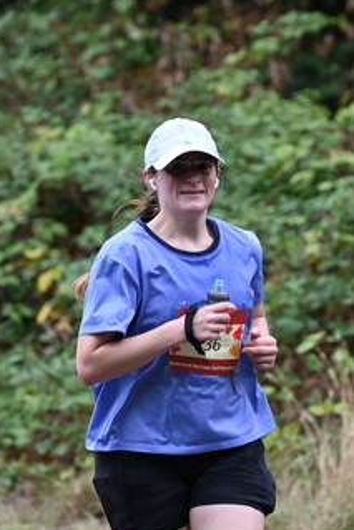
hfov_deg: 4.0
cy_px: 247
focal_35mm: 345
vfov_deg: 6.0
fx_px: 5083
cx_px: 183
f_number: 6.3
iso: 400
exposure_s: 1/320
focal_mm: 200
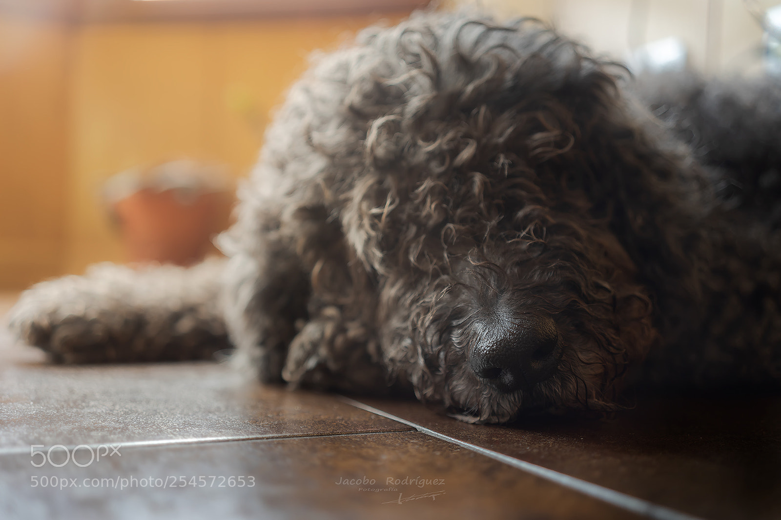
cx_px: 390
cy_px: 260
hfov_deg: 54.4
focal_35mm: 35
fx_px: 759
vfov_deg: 37.8
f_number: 2.8
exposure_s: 1/45
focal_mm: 35
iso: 100
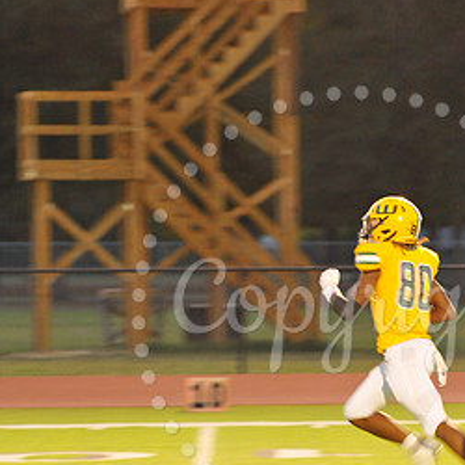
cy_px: 309
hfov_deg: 4.4
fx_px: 5988
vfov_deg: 4.4
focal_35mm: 394
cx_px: 357
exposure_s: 1/100
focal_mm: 200
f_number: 6.3
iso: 4000
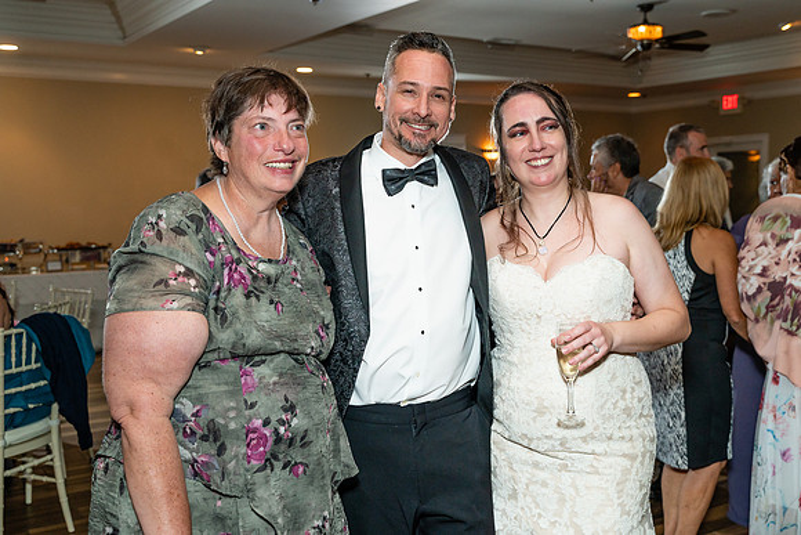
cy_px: 255
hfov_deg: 48.7
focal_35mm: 40
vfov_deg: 33.7
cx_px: 449
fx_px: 883
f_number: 4.5
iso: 800
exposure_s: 1/60
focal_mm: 35
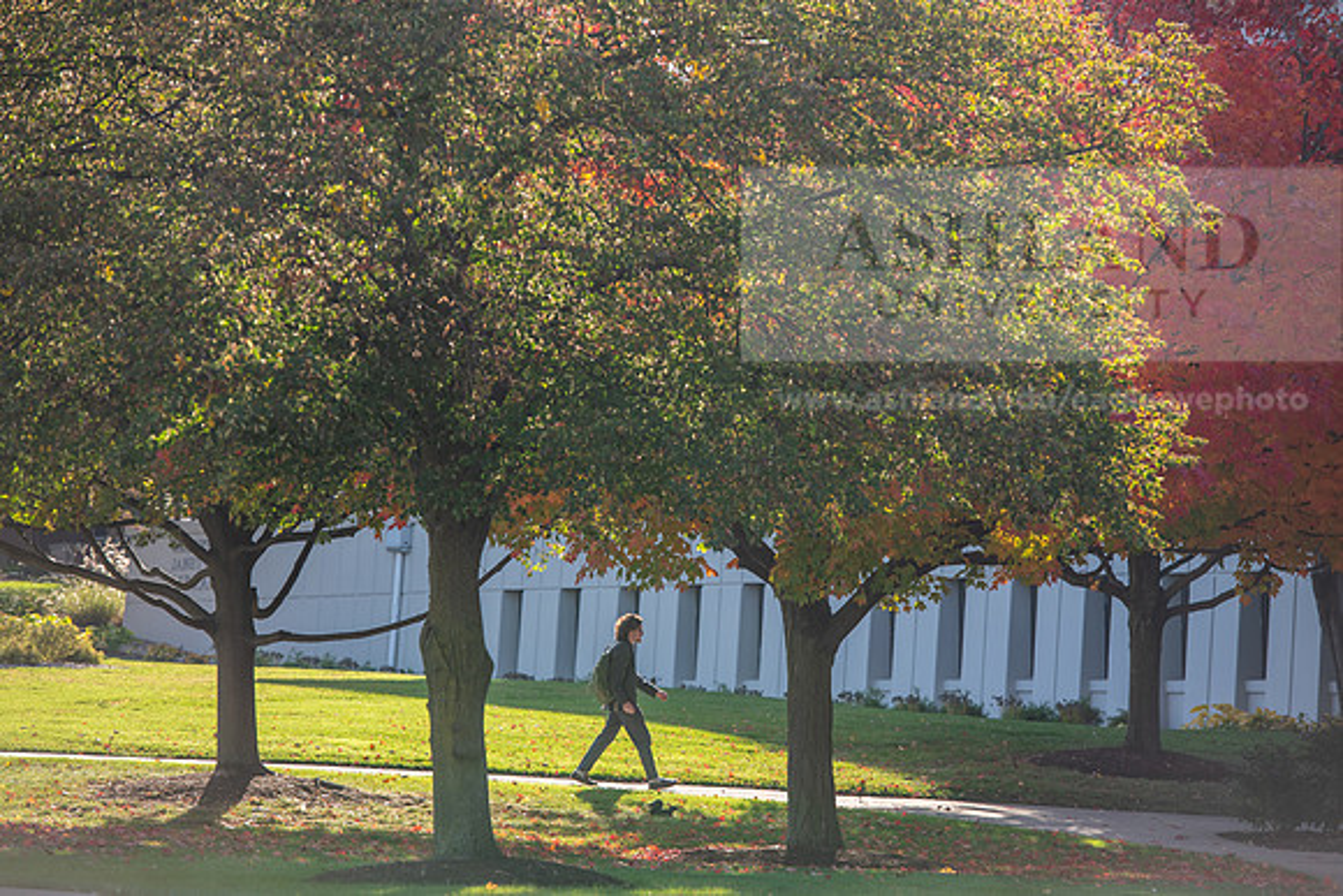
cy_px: 448
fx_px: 6343
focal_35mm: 170
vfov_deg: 8.1
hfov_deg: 12.1
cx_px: 672
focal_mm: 170
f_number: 5
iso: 160
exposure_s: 1/320
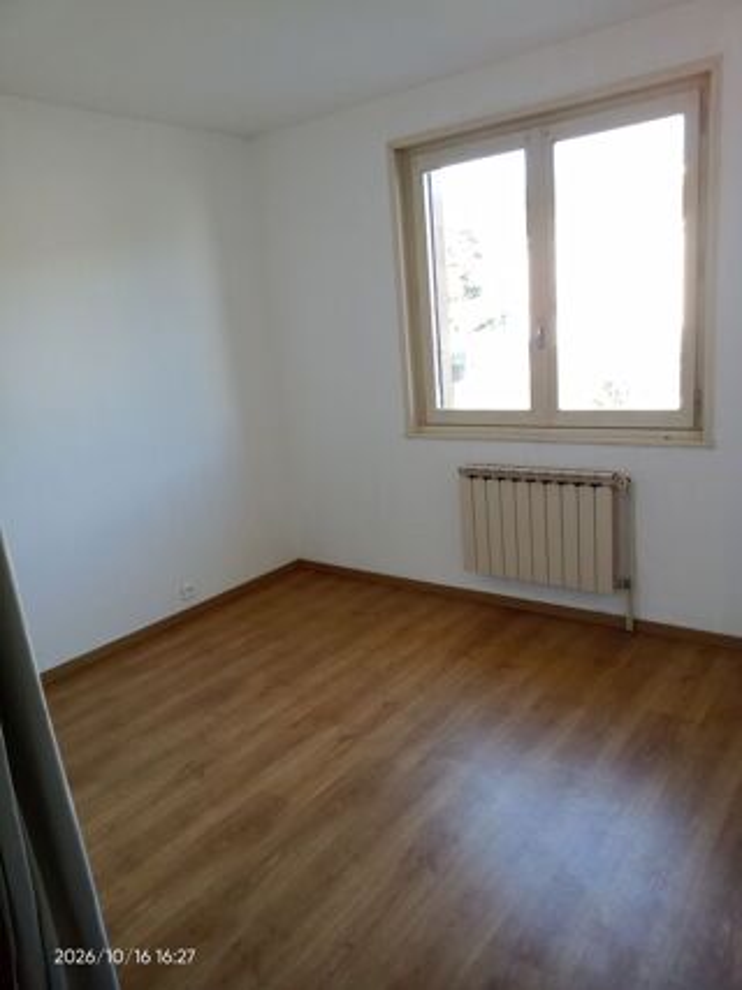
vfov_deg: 63.5
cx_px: 371
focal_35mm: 28
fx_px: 801
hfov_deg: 49.7
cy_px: 495
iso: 131
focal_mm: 3.37
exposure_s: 1/50
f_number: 2.2
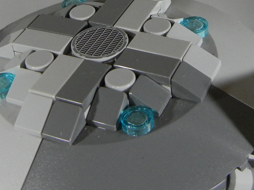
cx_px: 111
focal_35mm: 87
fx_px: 638
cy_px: -12
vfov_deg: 16.5
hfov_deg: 22.5
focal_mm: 5.4
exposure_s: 1/69.4
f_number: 3.5
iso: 400
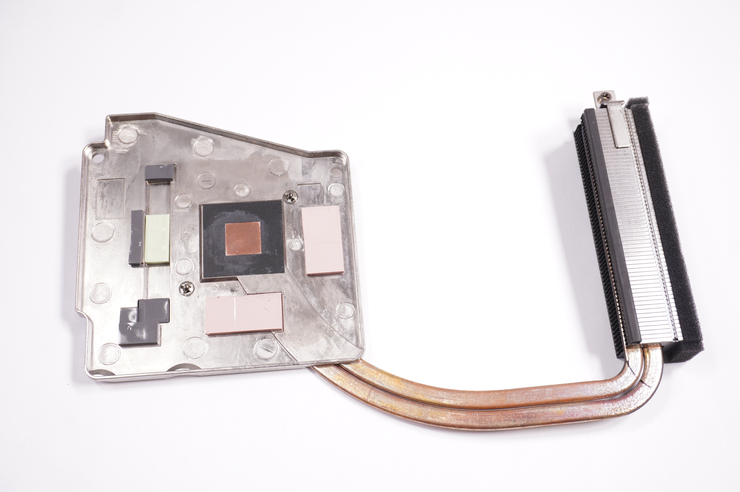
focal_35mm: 42
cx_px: 370
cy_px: 246
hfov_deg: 46.4
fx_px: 863
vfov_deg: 31.8
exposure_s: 1/200
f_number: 5.6
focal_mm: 28
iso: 500
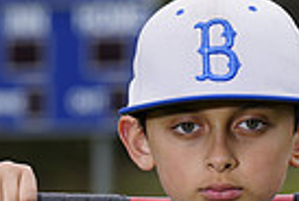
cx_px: 238
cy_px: 314
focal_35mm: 651
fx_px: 5419
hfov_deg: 3.2
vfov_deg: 2.1
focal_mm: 154
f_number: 6.3
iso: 100
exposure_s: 1/250
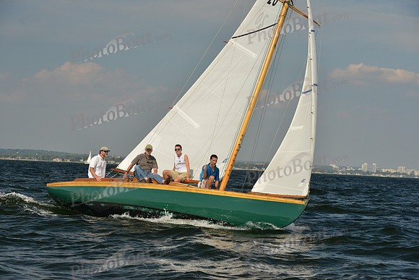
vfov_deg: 11.8
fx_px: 1350
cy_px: 140
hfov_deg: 17.6
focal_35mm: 116
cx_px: 210
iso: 1000
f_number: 10
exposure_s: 1/1250
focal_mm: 116
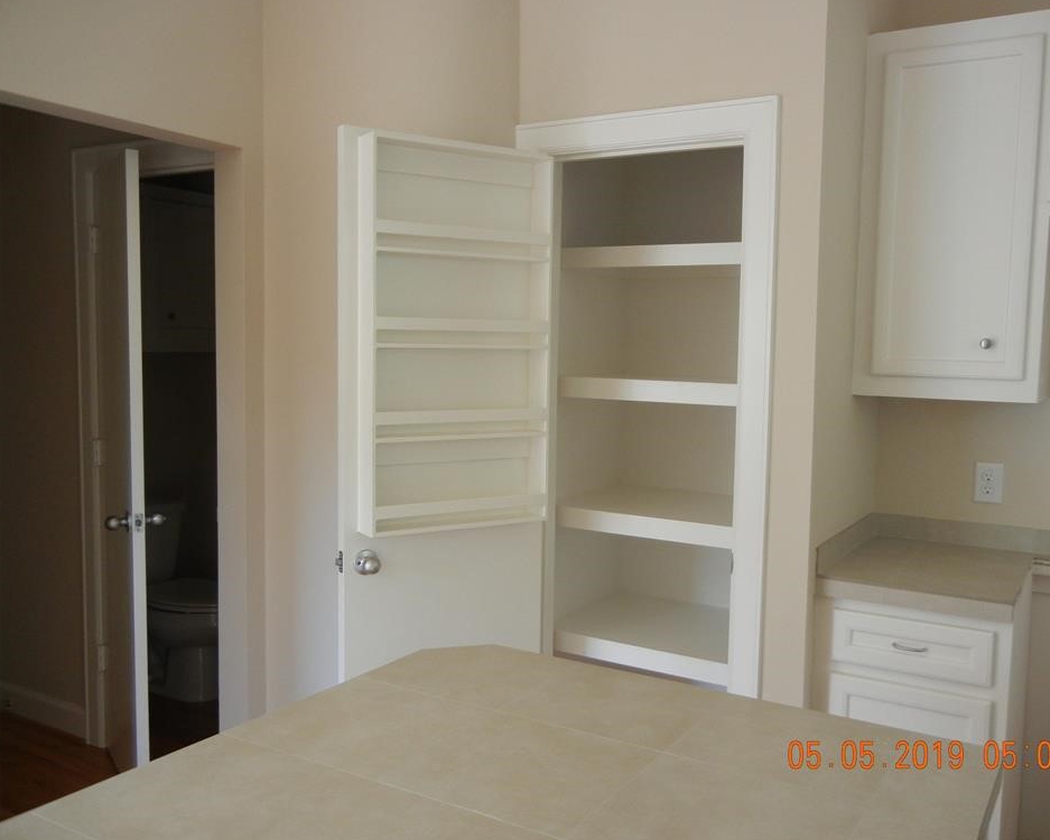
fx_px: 995
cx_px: 566
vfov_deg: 45.8
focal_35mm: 32
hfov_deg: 55.6
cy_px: 414
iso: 244
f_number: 3.5
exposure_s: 1/30
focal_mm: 5.4
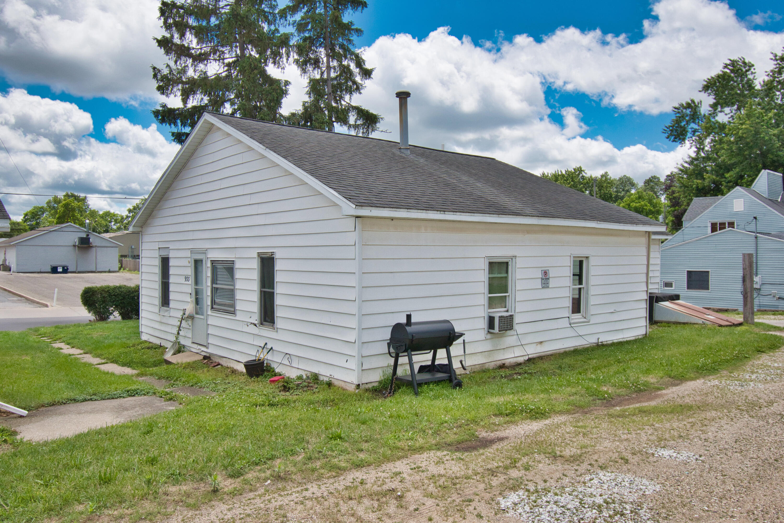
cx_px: 392
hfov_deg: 67.4
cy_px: 262
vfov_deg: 47.9
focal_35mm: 27
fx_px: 588
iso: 640
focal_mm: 18
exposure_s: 1/4000
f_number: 5.6
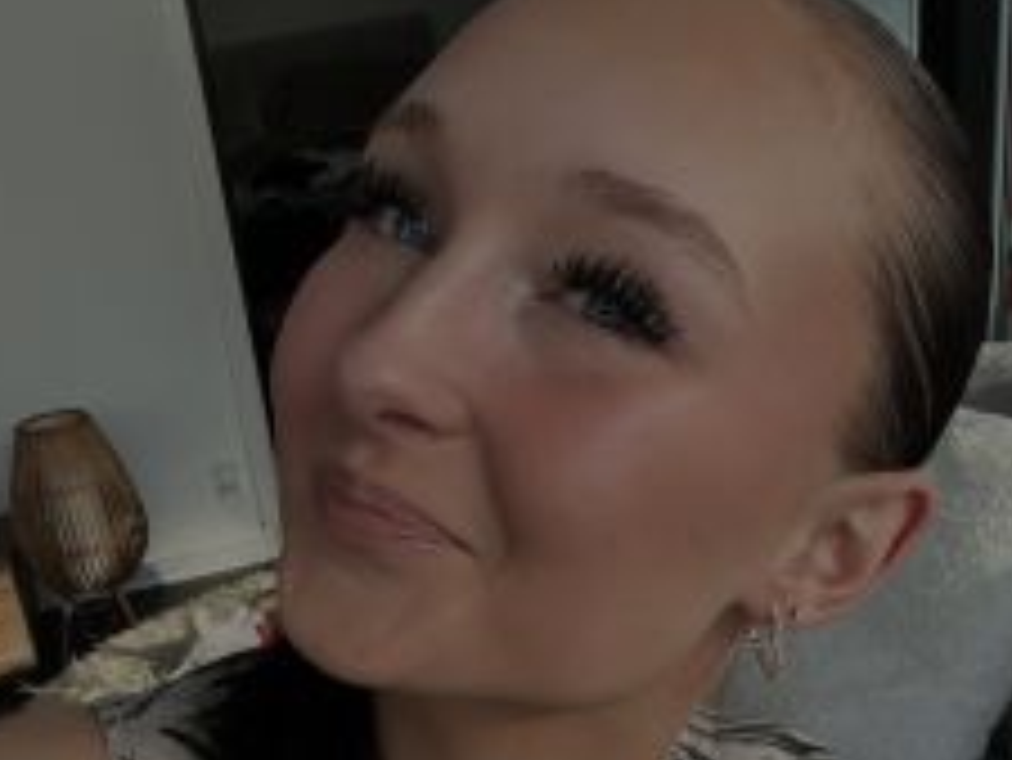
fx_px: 1346
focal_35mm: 46
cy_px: 740
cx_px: 405
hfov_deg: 41.0
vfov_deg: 29.7
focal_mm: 2.71
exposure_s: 1/121
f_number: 2.2
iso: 40
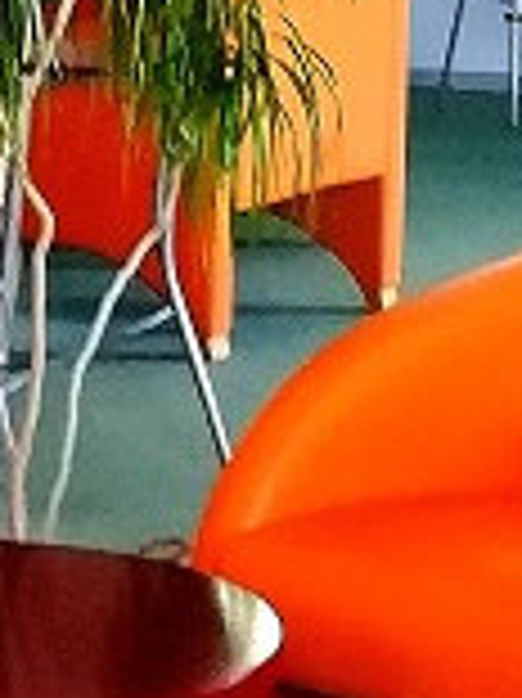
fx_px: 3463
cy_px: 653
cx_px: -148
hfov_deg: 8.5
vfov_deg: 11.4
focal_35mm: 172
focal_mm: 3.21
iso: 160
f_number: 2.2
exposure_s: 1/33.3
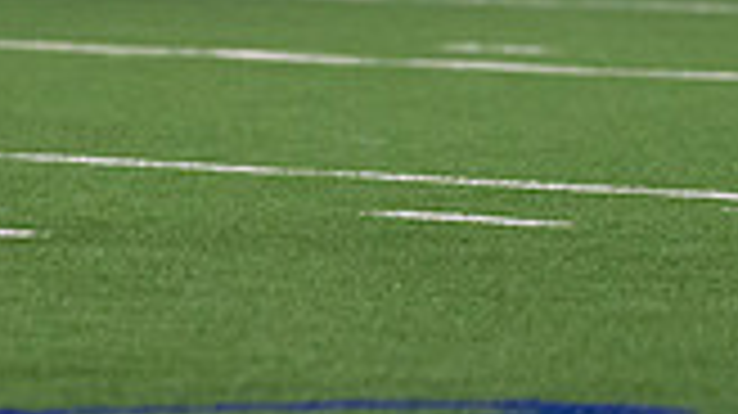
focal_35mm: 718
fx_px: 14041
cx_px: -378
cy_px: -465
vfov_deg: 1.7
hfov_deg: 3.0
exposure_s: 1/1000
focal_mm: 129
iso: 2000
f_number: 2.8
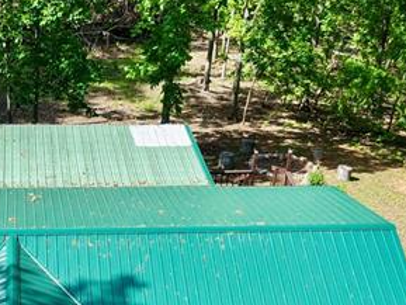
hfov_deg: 22.5
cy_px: 351
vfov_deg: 16.7
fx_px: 997
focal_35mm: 85
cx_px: 45
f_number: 1.8
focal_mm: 8.67
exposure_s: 1/125
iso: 100
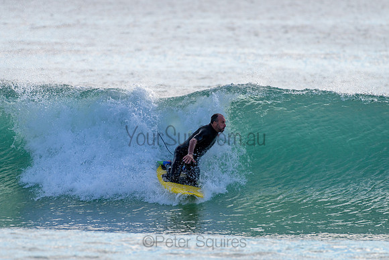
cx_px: 194
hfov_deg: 3.4
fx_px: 6623
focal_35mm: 613
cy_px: 130
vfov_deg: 2.2
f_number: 5.6
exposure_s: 1/2000
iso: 280
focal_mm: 500
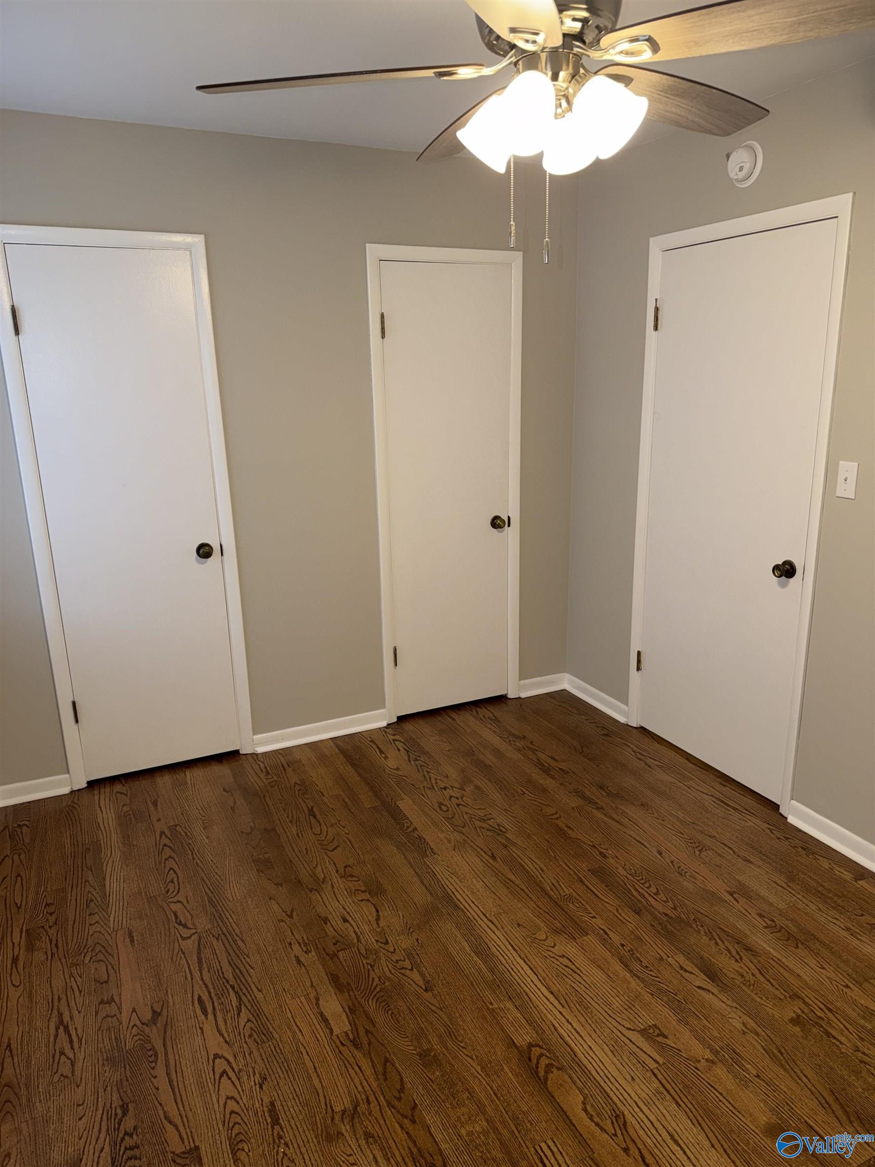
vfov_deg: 71.6
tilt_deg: -15.4
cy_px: 584
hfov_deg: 56.8
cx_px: 438
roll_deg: +2.3
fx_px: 809
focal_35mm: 24
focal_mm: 6.76
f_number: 1.78
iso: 80
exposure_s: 1/38
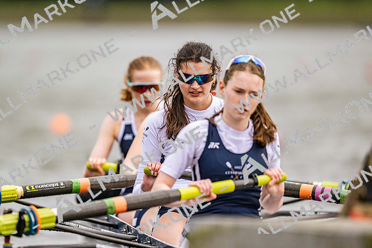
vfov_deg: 2.3
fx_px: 6201
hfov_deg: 3.4
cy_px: 124
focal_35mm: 600
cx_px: 186
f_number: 4
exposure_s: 1/2500
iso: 640
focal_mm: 600
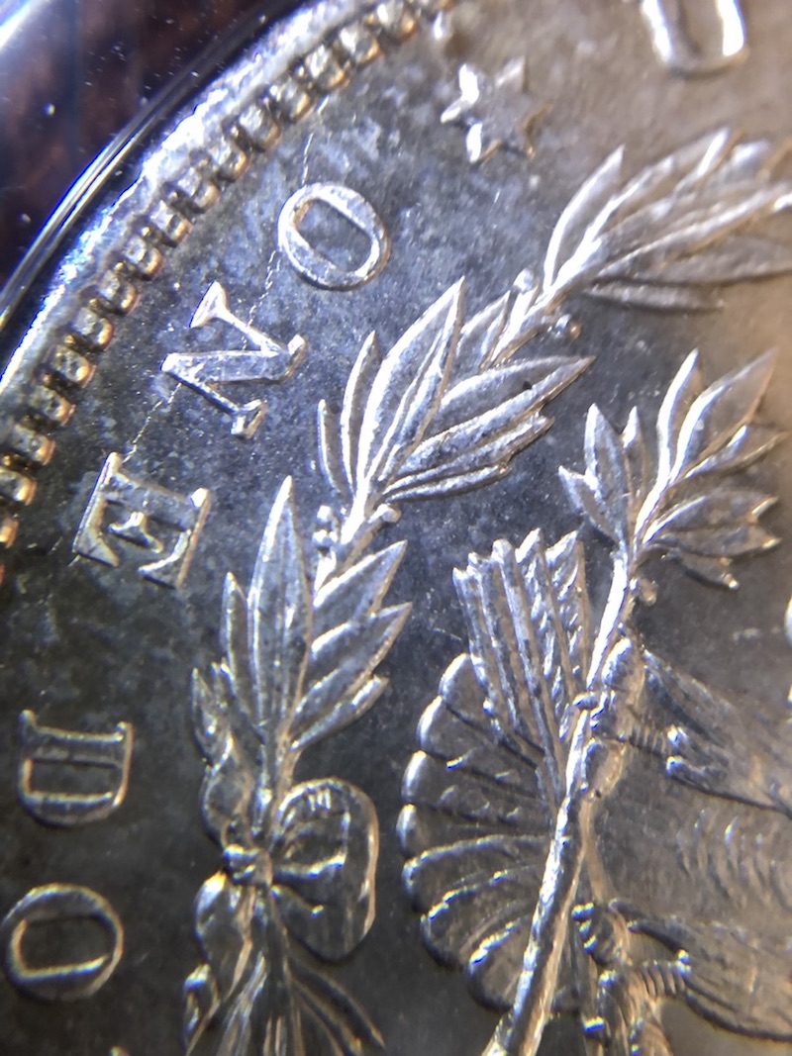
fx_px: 1587
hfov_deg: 28.0
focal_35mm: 52
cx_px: 396
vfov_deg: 36.8
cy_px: 528
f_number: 2.4
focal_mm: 6
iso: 125
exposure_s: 1/24
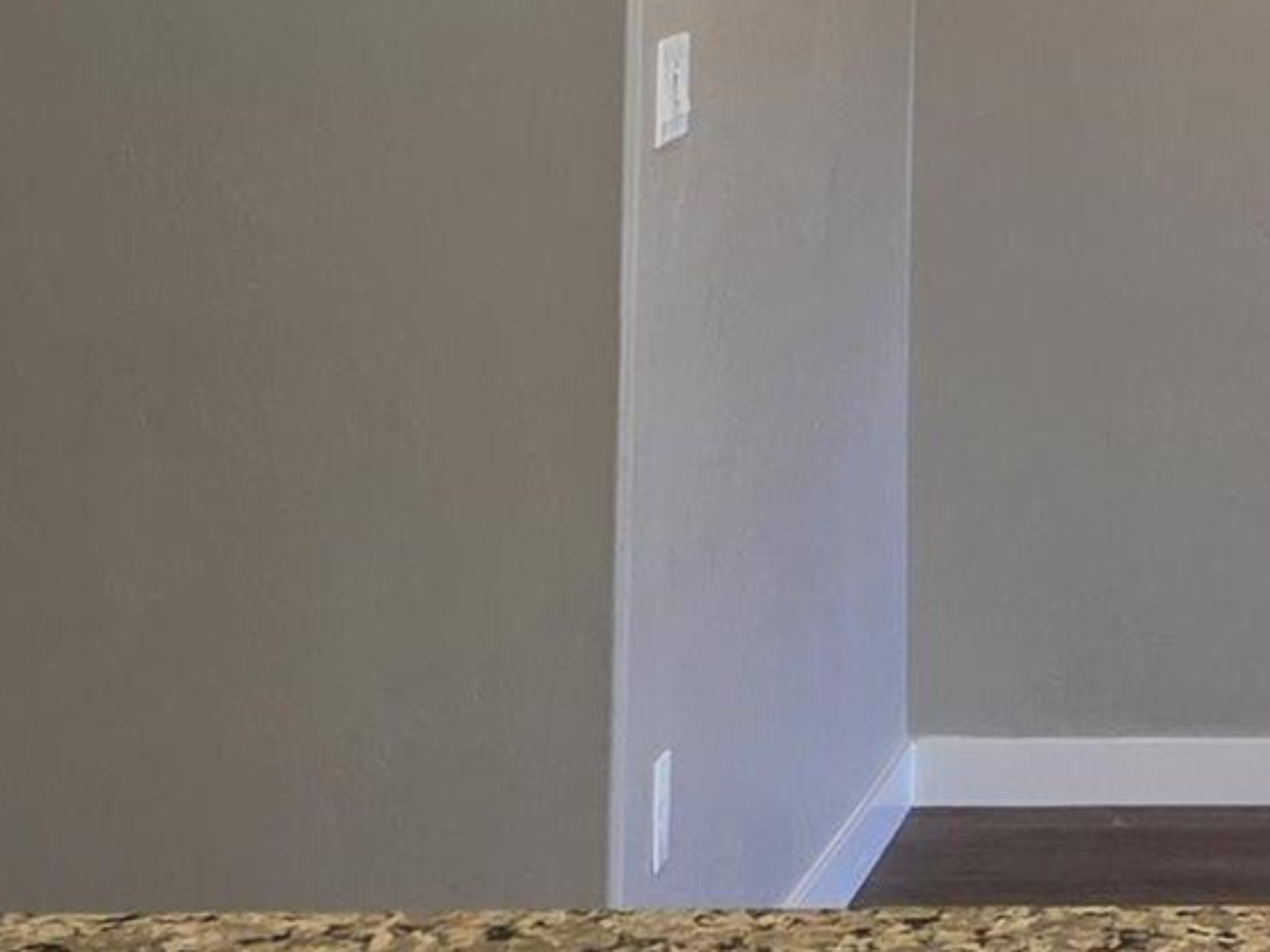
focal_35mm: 127
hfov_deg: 15.0
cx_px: 1524
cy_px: -756
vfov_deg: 10.9
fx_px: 4659
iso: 160
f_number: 1.8
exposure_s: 1/120
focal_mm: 5.4
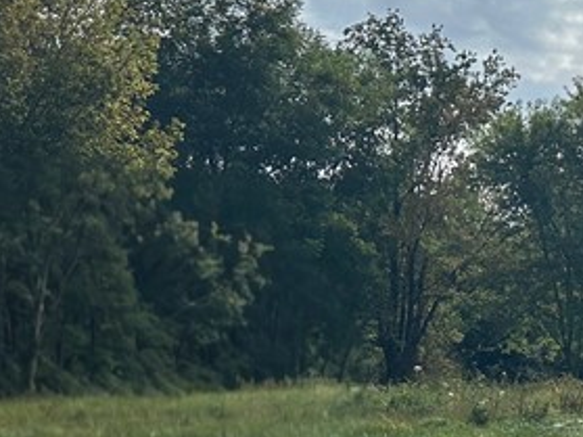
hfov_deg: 19.5
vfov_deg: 16.7
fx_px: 1481
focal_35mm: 88
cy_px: 272
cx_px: 863
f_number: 1.78
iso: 80
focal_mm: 6.86
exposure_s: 1/15625
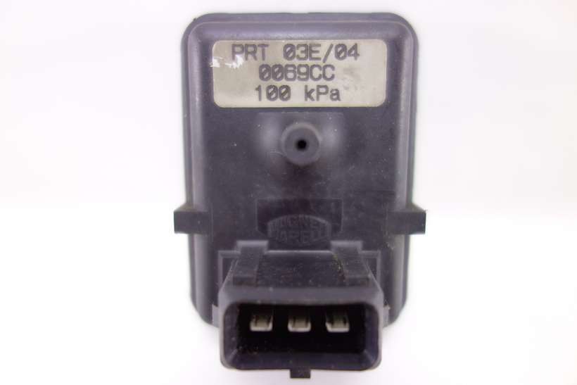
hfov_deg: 65.5
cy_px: 192
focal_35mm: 28
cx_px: 288
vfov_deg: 46.4
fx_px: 449
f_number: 1.8
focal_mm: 10.4
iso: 125
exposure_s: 1/60
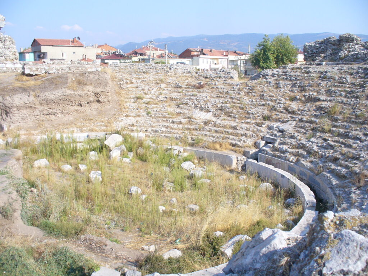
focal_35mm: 37
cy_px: 138
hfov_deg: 50.1
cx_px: 184
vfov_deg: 38.7
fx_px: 393
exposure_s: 1/200
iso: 80
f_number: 5.6
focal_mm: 6.1
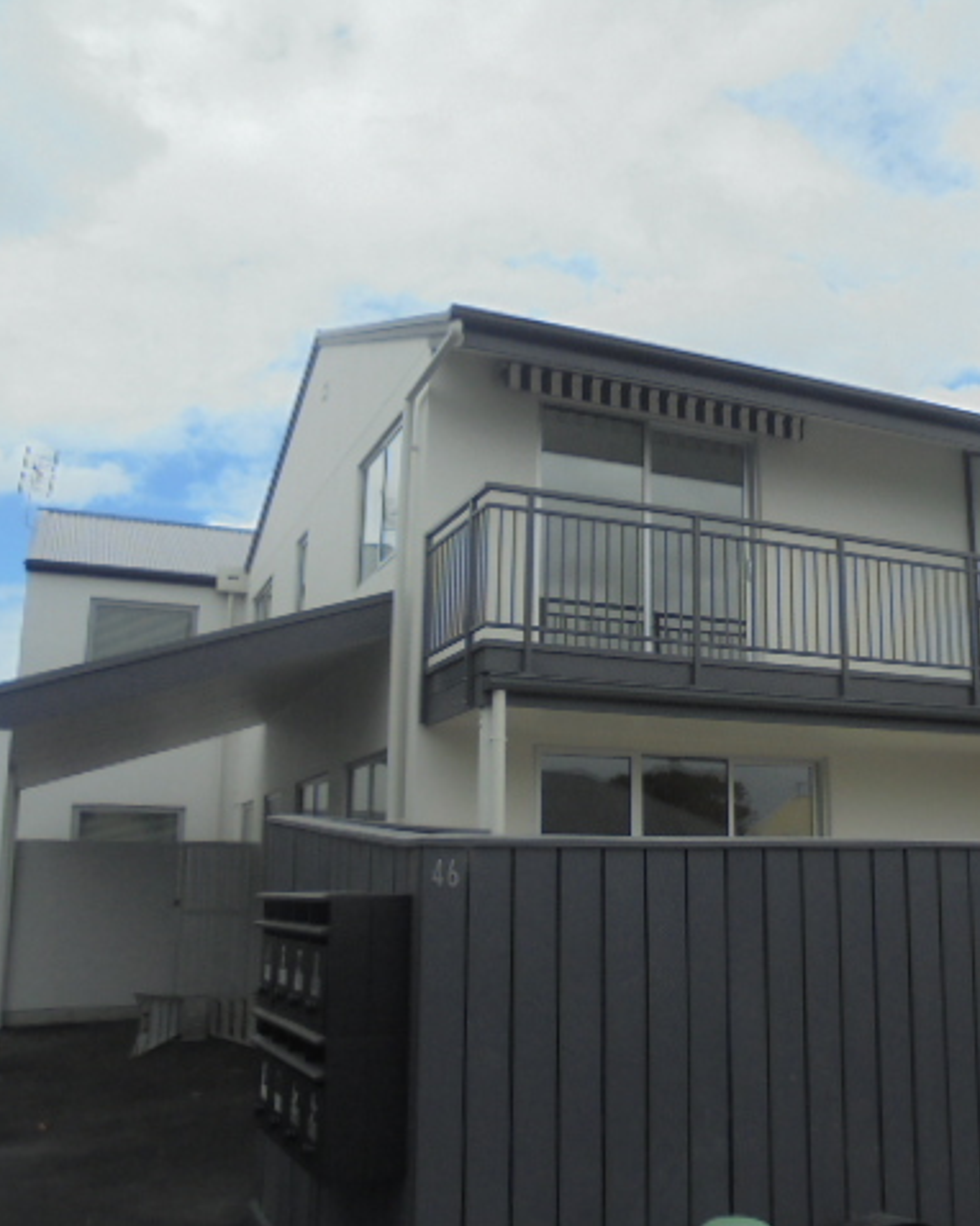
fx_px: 1233
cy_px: 613
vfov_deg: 52.9
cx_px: 675
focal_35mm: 34
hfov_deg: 42.6
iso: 100
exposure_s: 1/100
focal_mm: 4.6
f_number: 11.5
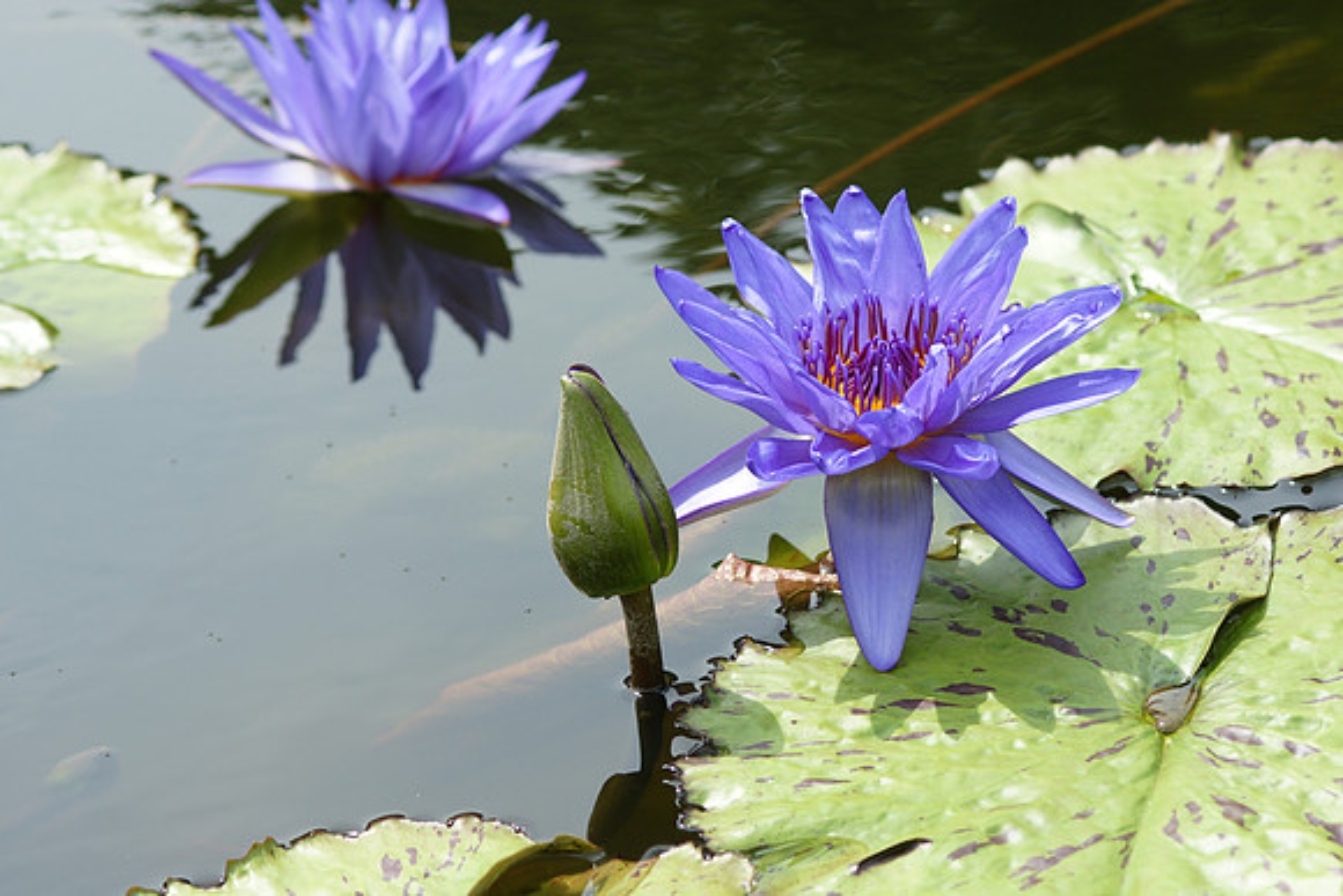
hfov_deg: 13.0
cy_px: 448
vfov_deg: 8.7
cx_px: 672
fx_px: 5877
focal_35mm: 158
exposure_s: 1/400
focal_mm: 105
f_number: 5.6
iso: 200
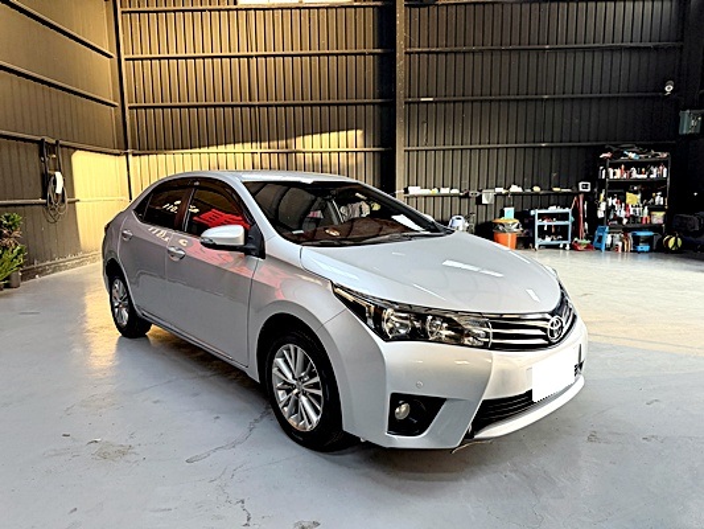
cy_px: 264
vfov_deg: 56.8
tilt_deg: -7.8
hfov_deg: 71.6
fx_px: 488
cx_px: 352
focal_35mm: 24
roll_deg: +0.6
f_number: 1.78
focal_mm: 6.76
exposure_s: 1/60
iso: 500
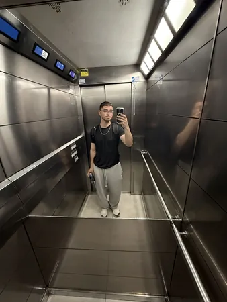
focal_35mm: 14
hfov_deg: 85.7
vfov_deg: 102.0
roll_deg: +1.7
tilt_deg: -16.6
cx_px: 114
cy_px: 151
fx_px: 122
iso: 800
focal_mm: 2.22
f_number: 2.2
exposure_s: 1/50
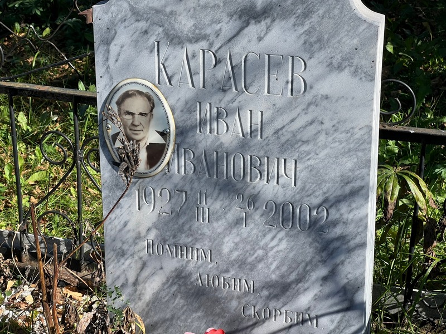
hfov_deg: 25.3
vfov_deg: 19.1
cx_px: 223
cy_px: 167
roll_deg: -0.7
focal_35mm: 77
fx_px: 992
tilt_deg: -21.5
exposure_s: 1/410
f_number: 2.8
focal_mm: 9
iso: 32
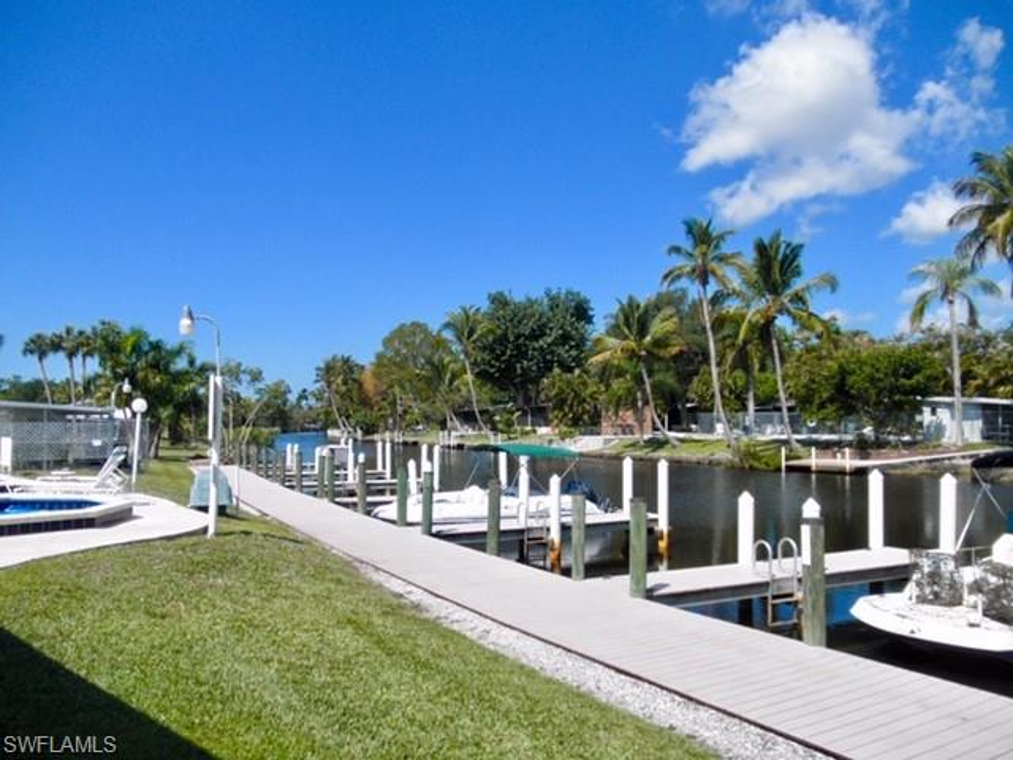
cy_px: 380
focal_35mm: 28
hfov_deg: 63.4
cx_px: 506
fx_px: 819
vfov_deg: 49.7
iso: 64
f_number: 8.5
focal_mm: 5
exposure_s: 1/160
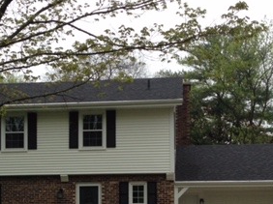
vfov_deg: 19.1
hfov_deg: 26.0
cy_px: 198
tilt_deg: +1.6
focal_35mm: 75
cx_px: 107
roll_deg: +0.7
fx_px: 591
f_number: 2.4
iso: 50
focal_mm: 4.12
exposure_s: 1/393
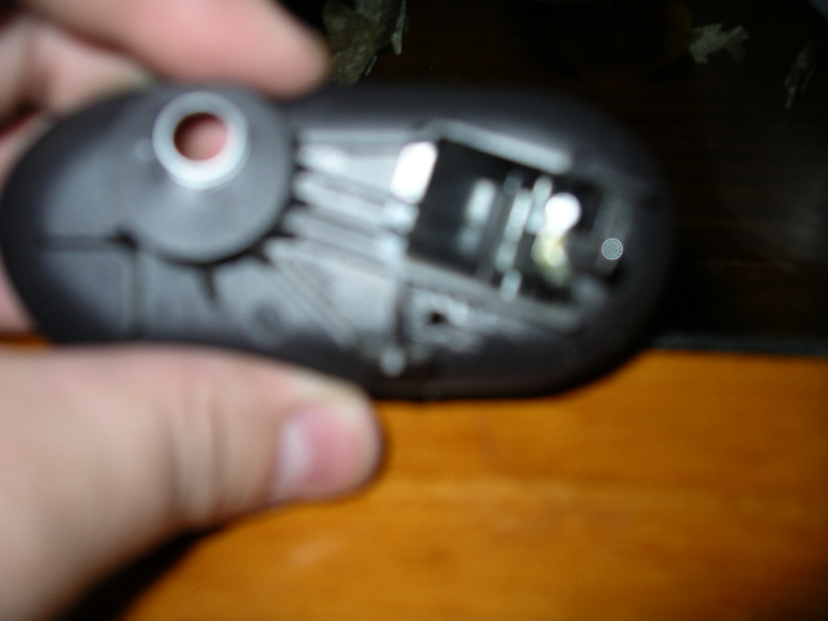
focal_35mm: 52
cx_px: 414
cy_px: 310
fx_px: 1244
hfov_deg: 36.8
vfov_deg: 28.0
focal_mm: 10.9
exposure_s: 1/46
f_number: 3.2
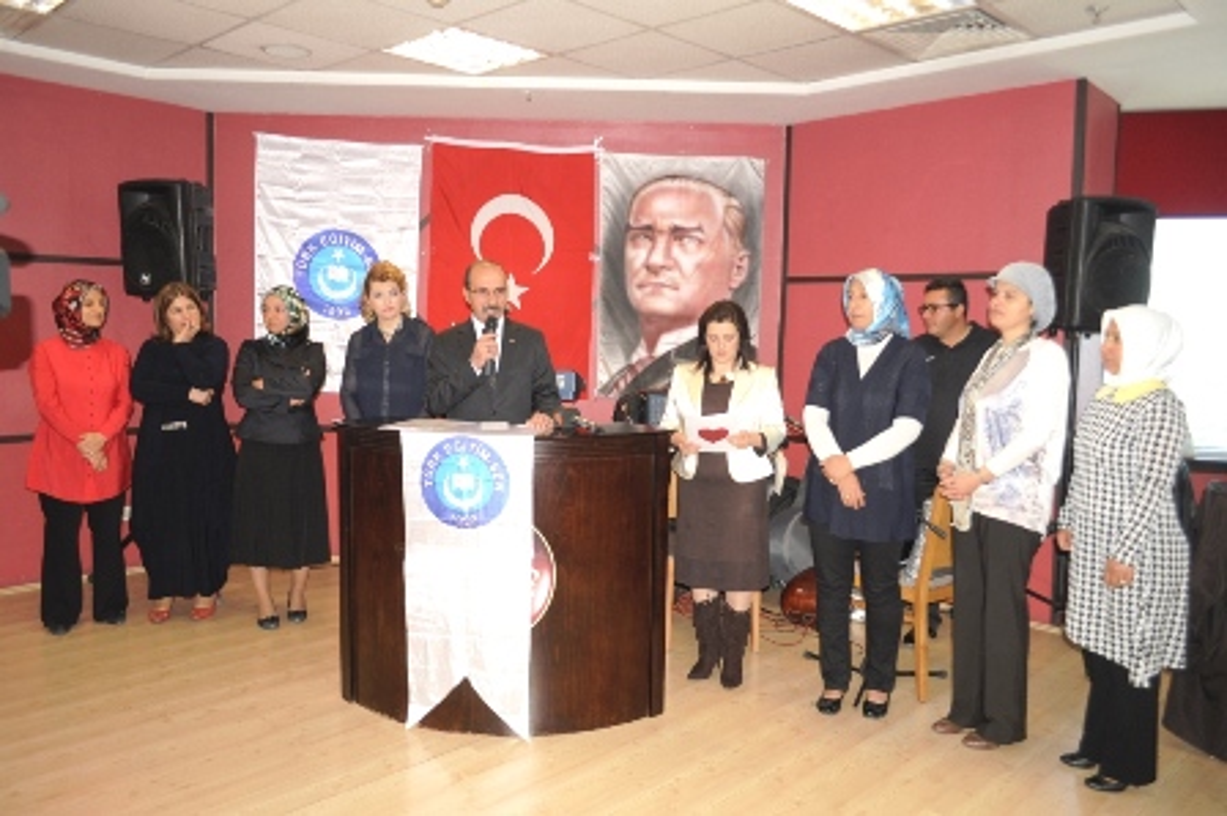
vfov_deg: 47.9
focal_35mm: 27
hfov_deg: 67.4
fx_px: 920
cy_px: 408
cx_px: 614
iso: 250
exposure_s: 1/60
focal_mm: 18
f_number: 3.5
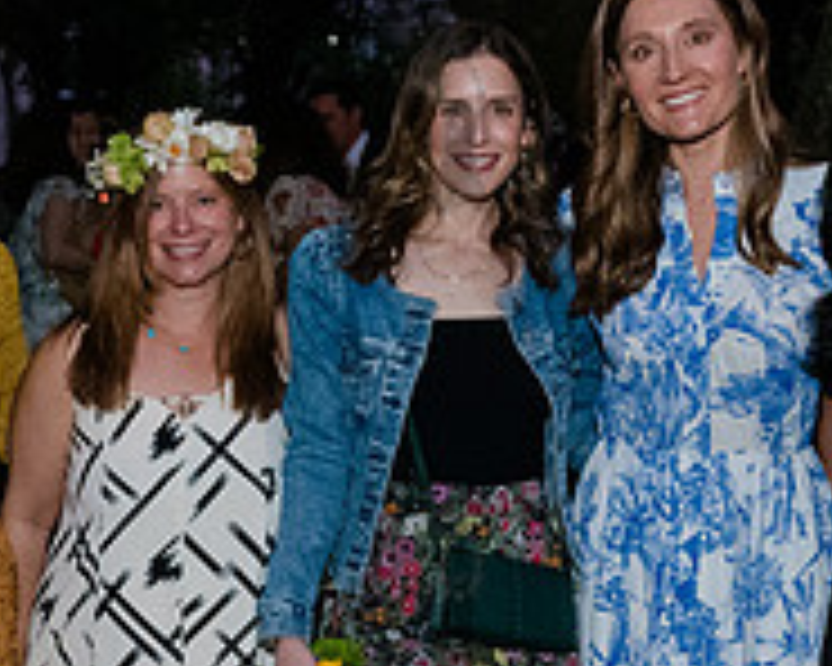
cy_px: 474
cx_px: 316
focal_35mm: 87
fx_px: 2142
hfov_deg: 21.9
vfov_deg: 17.6
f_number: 3.5
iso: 6400
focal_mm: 24
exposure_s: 1/250
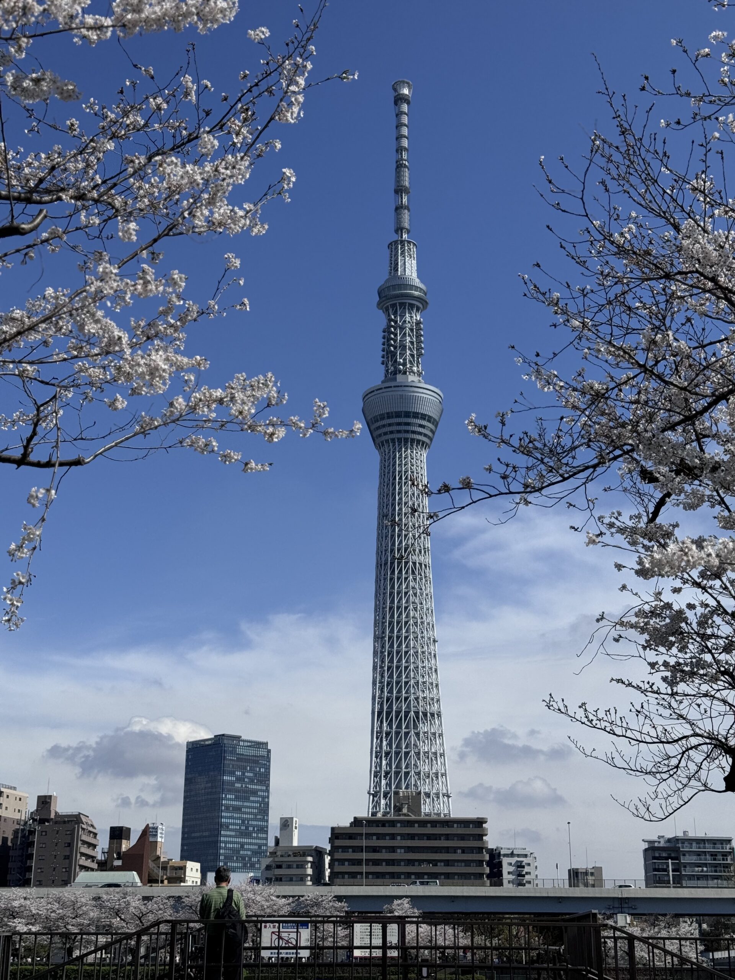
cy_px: 490
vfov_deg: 39.7
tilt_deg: +19.6
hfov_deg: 30.3
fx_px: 1359
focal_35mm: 48
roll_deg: -0.8
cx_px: 368
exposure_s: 1/12500
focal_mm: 6.86
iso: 64
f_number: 1.78
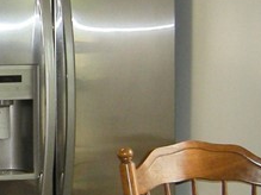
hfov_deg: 14.3
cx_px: -97
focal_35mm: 131
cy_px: 99
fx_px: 987
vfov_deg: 11.3
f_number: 2.8
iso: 88
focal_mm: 4.7
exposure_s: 1/56.8
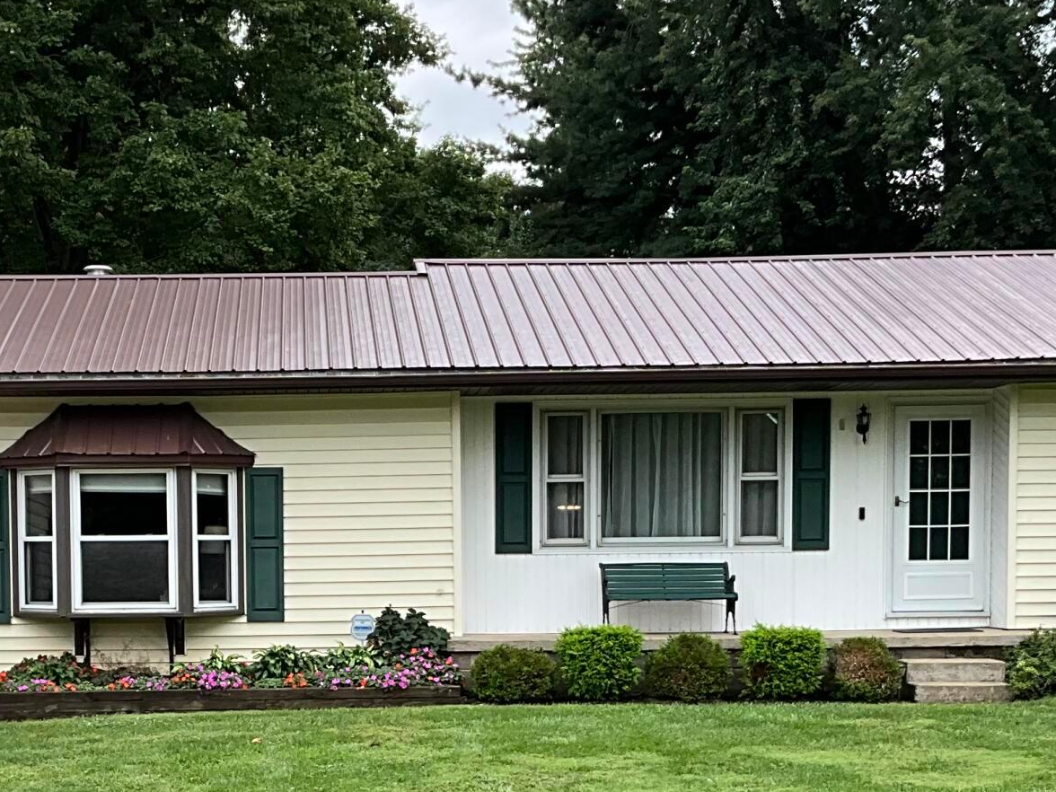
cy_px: 748
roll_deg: +1.0
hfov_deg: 26.1
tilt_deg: -3.9
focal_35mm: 74
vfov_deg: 19.4
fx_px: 2257
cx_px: 321
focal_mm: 3
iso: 25
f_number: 1.8
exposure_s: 1/189
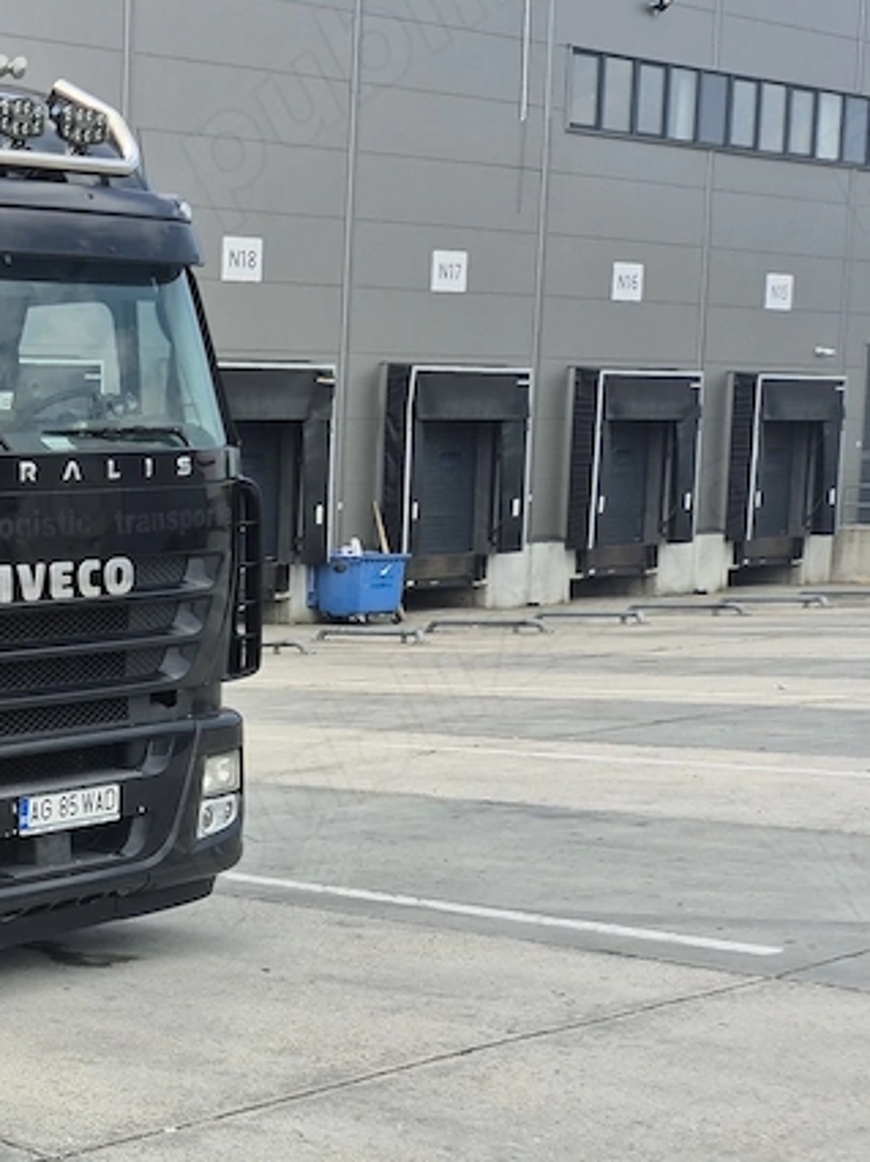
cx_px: -488
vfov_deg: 35.4
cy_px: 723
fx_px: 1811
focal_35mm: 54
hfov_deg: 21.8
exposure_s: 1/1040
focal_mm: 5.4
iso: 25
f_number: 1.8
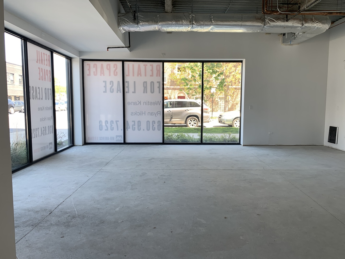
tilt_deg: -5.4
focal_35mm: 26
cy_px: 130
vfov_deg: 53.1
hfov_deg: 67.3
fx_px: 259
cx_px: 172
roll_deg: -0.6
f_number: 1.8
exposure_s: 1/120
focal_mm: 4.25
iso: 25
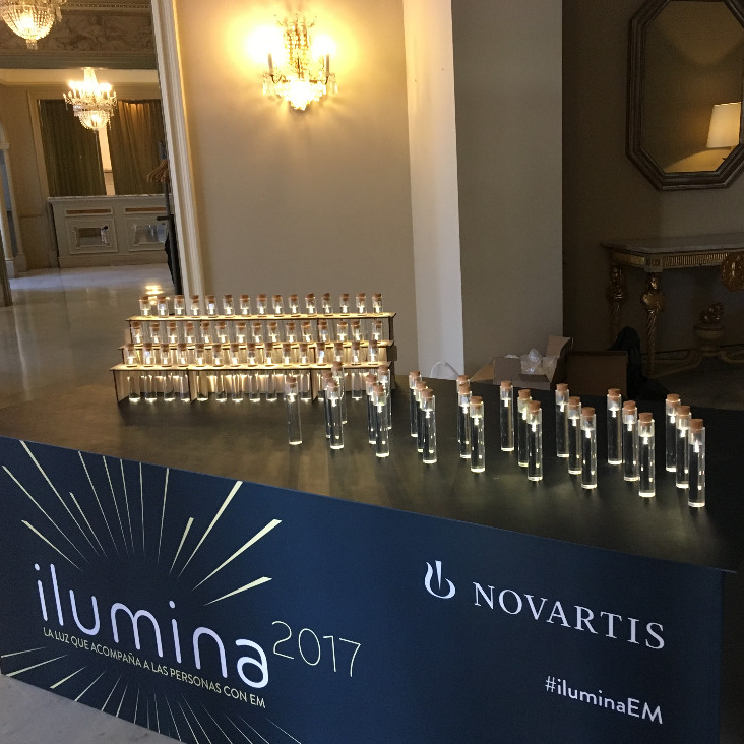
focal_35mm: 35
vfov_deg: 47.2
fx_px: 851
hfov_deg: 46.7
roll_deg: +1.1
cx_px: 472
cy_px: 373
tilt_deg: -12.3
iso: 200
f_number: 2.2
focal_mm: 4.15
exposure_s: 1/33
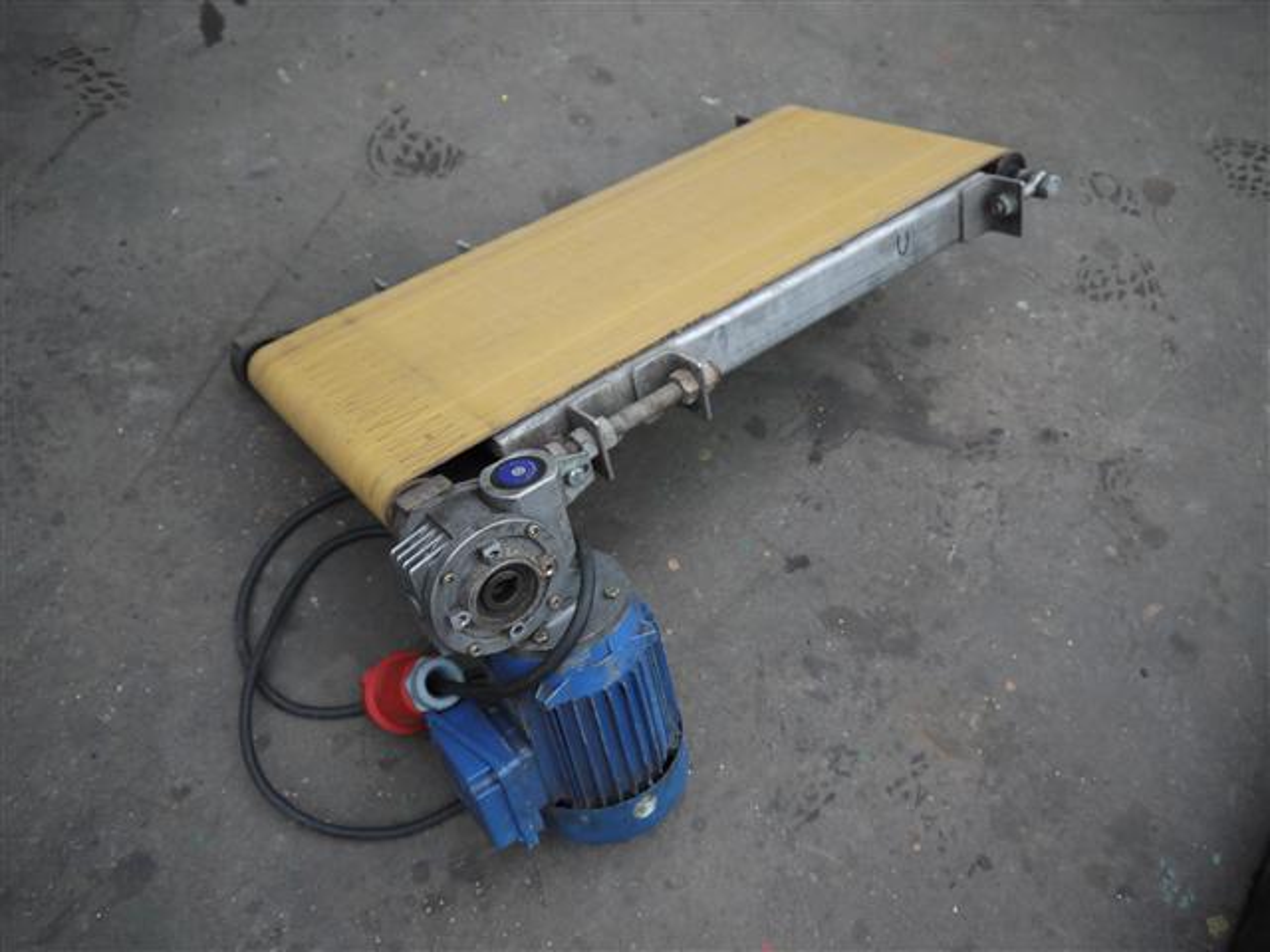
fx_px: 1027
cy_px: 476
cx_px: 635
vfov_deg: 49.7
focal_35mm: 28
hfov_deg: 63.4
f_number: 3.5
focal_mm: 14
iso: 400
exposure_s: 1/50
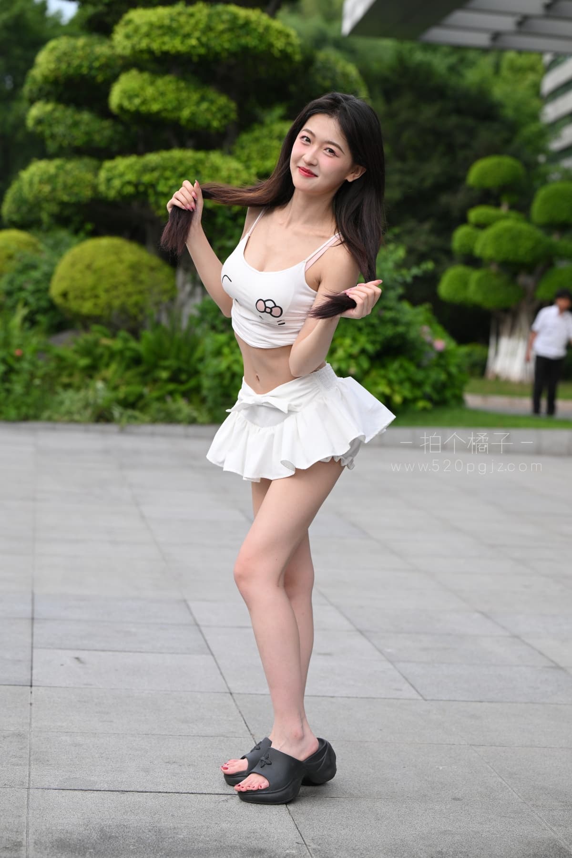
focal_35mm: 78
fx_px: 1859
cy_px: 429
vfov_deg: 26.0
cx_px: 286
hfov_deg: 17.5
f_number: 4
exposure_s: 1/640
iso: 400
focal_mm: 78
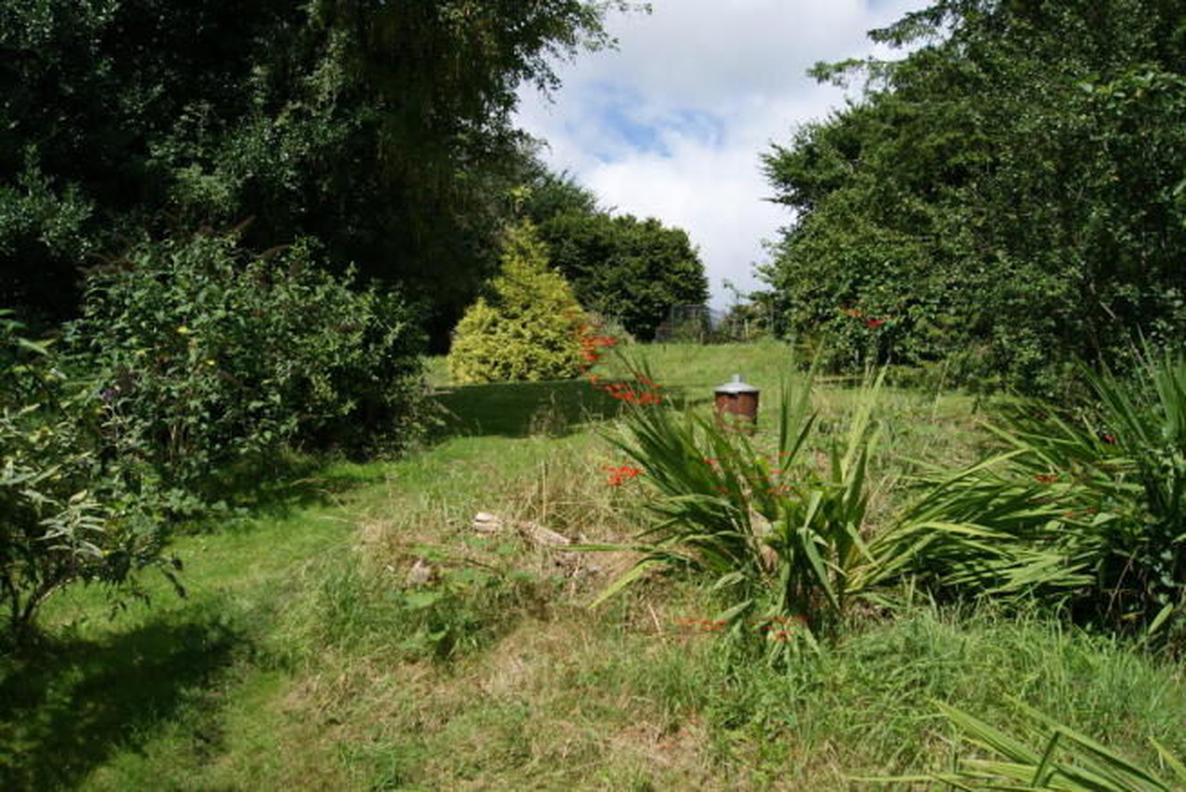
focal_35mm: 27
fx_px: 890
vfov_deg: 48.0
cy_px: 396
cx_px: 593
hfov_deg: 67.4
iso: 100
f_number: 10
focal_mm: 18
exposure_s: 1/160
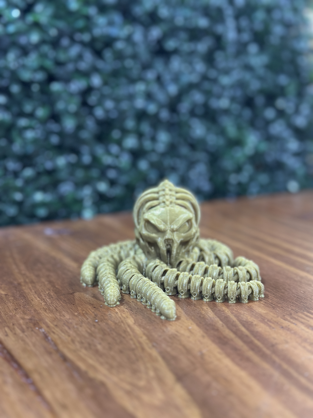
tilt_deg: -10.6
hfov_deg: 30.3
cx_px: 156
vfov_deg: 39.7
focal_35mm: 48
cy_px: 209
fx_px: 579
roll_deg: +0.6
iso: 400
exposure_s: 1/33
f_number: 1.78
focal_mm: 6.86
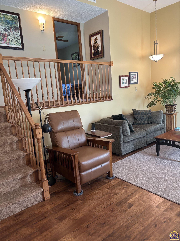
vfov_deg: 67.3
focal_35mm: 26
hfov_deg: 53.1
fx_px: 180
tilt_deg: -12.9
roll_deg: +3.8
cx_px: 90
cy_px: 120
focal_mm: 5.96
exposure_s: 1/60
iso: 200
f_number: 1.6
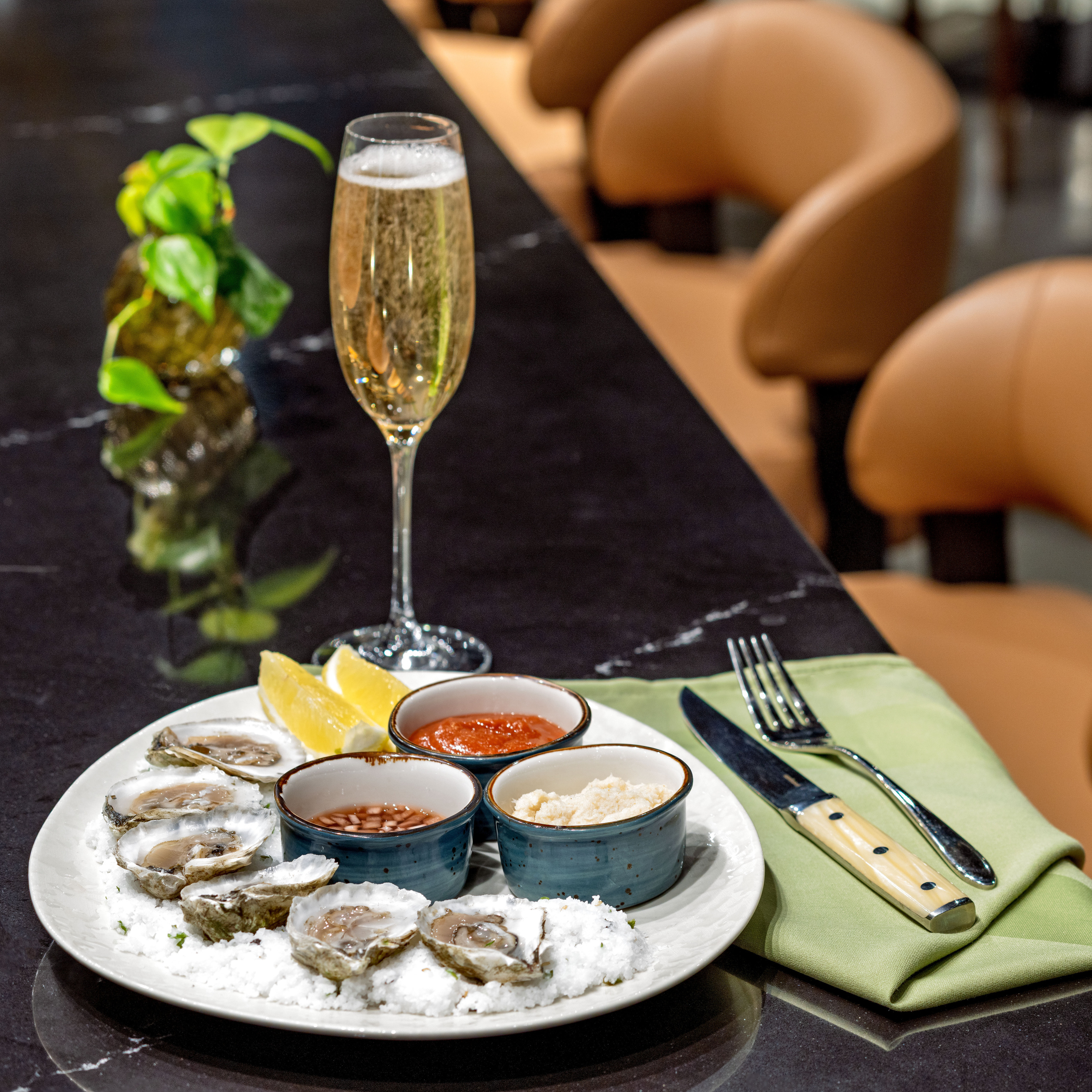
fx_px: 4176
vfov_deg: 14.9
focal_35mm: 117
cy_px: 549
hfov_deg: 14.9
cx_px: 783
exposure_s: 1/10
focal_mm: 90
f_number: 5.6
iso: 200
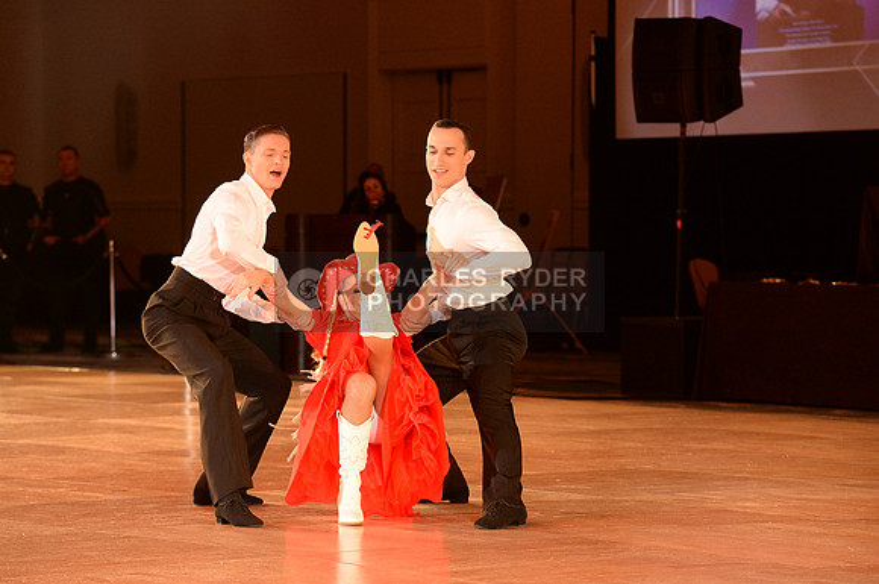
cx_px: 440
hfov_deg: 15.2
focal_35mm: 135
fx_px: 3292
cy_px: 292
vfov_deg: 10.1
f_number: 5.6
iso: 4000
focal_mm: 135
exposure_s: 1/250
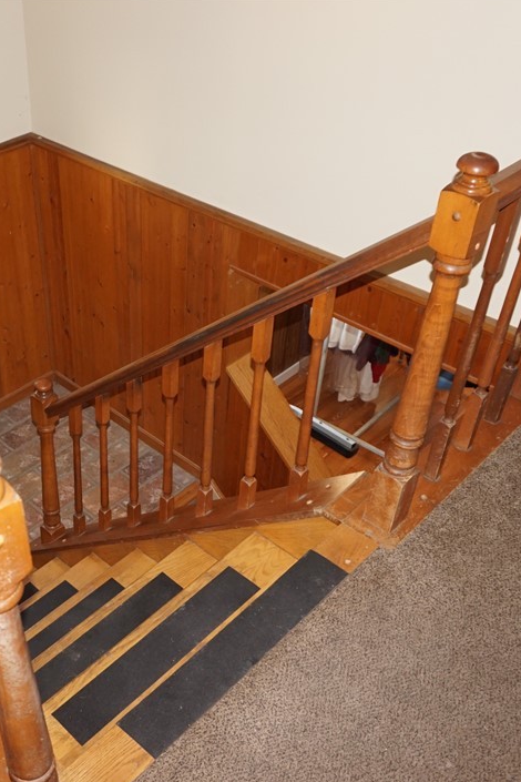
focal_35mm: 37
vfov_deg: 51.9
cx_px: 113
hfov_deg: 34.9
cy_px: 395
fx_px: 803
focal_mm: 16
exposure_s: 1/80
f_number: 3.5
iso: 800
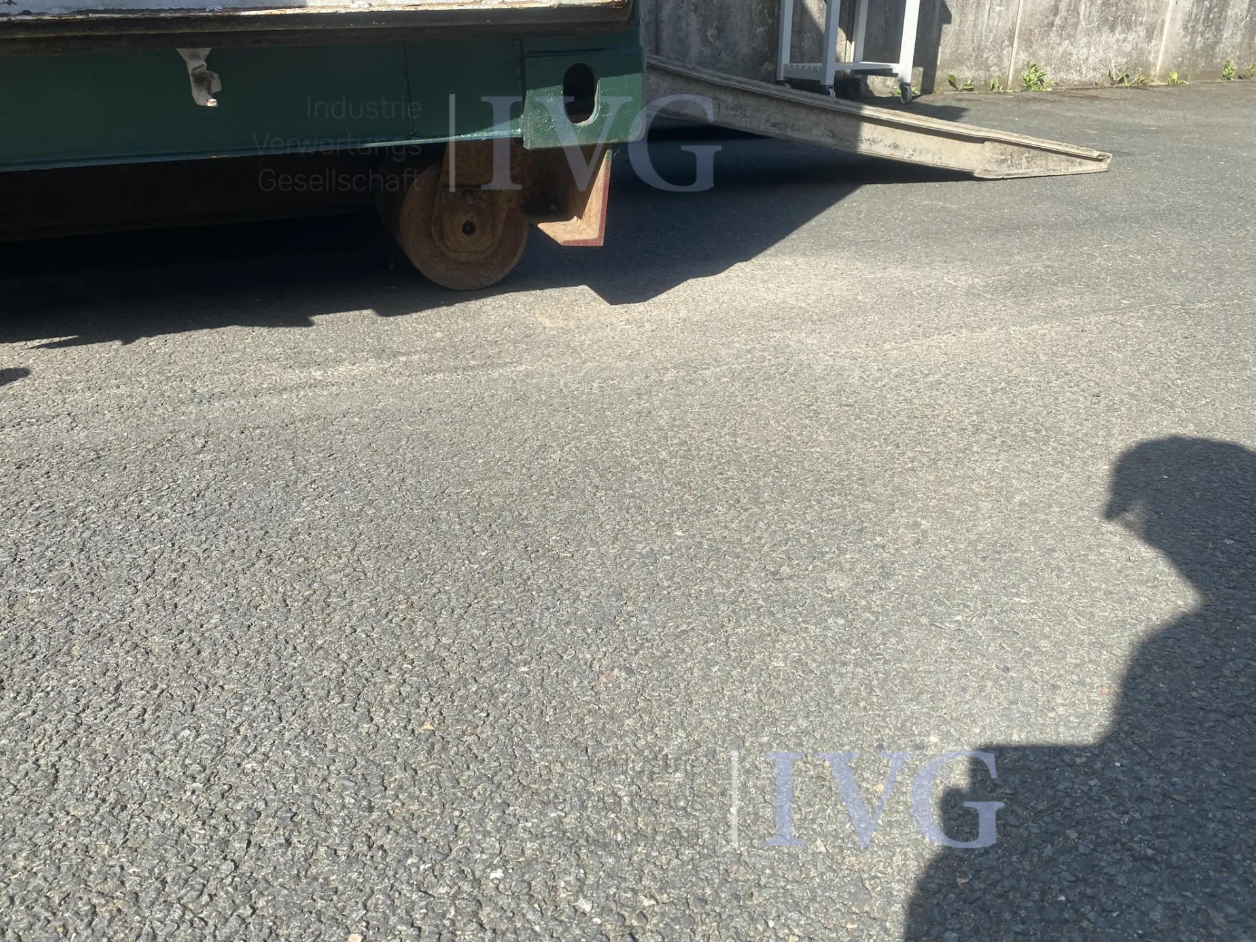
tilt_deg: -24.6
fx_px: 943
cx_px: 628
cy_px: 471
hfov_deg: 67.3
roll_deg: +0.0
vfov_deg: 53.1
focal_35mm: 26
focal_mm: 4.25
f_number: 1.8
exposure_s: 1/1565
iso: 32
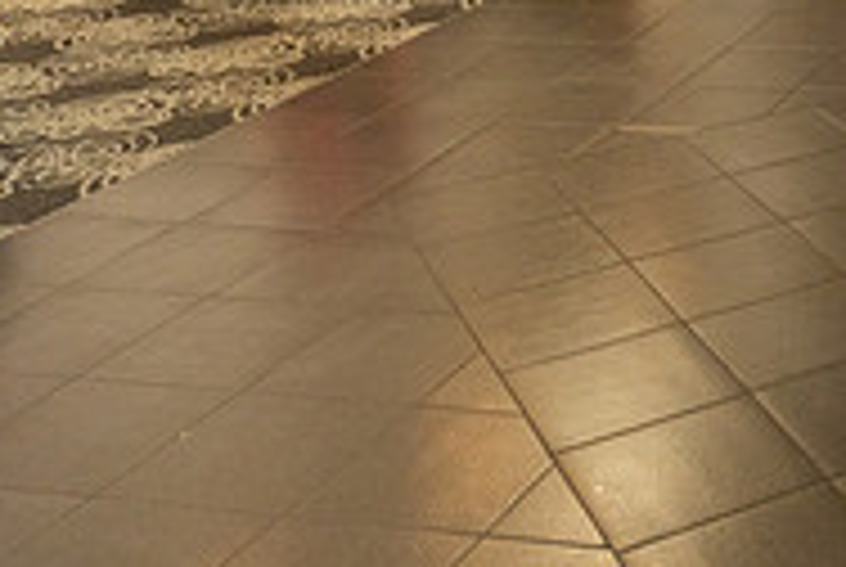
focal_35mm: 74
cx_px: 1143
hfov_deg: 23.6
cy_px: -209
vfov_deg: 17.2
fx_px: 1742
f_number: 4.5
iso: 800
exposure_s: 1/125
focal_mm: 24
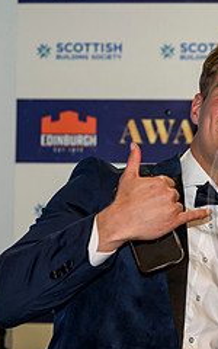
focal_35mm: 231
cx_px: 305
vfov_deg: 9.1
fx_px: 2196
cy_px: 178
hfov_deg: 5.6
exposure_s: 1/250
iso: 2000
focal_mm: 82
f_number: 3.2
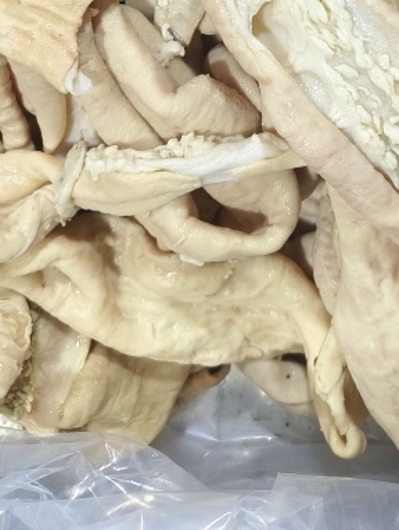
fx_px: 982
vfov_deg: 25.5
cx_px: 374
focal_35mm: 64
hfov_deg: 22.3
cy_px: -178
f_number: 1.88
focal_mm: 5.6
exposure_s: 1/33.3
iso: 1141
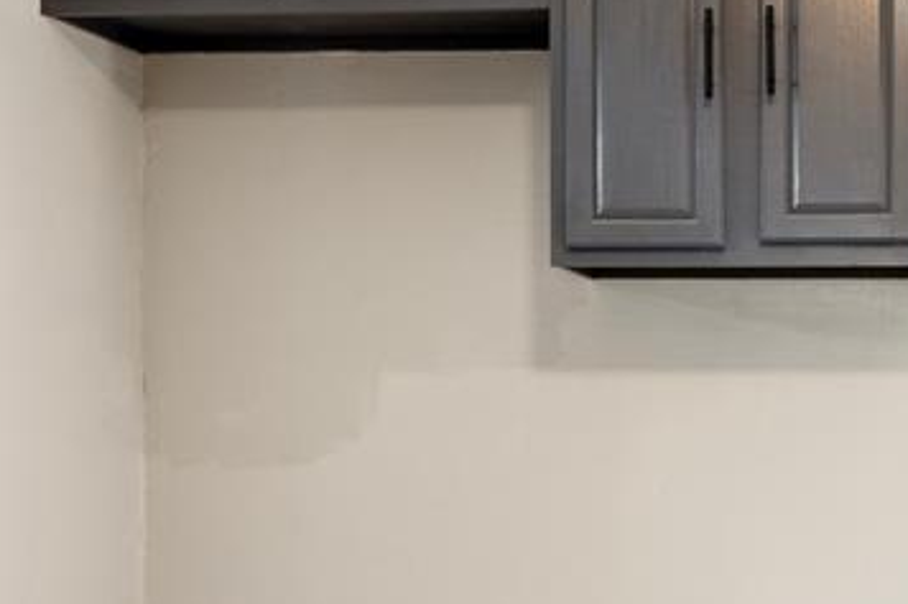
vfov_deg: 28.2
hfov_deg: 38.1
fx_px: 1196
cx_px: 857
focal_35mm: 47
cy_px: 405
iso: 400
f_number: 11
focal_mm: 11
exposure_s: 1/2
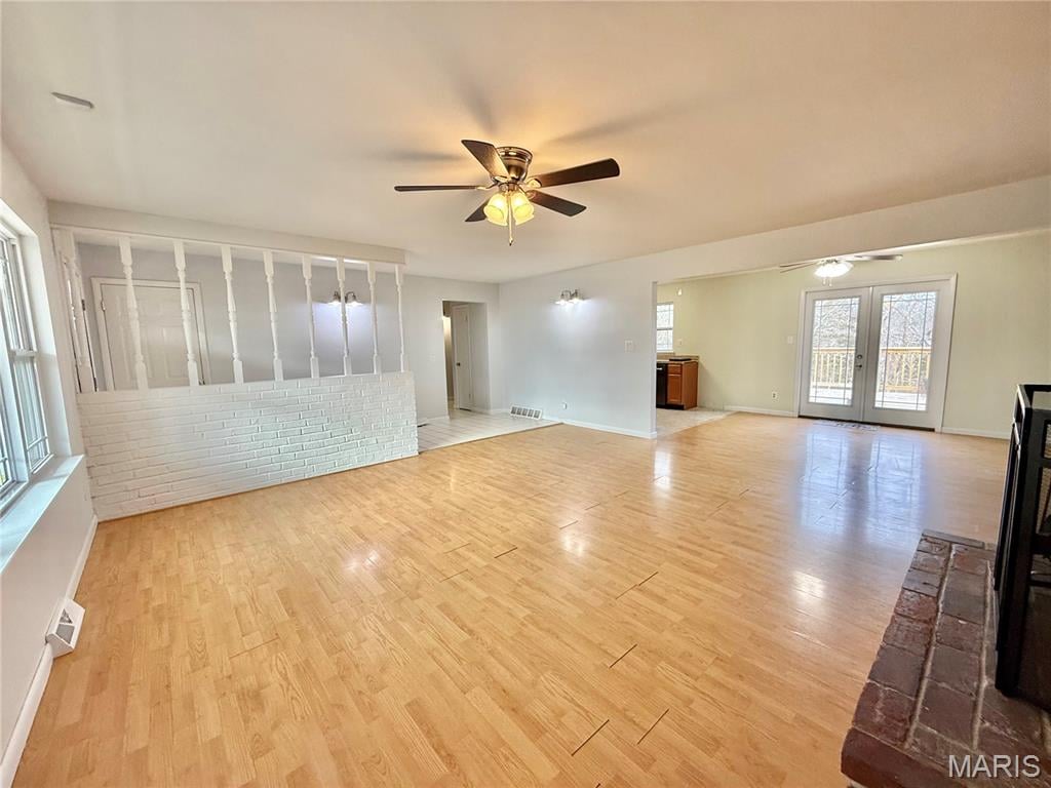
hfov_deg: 102.1
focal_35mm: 14
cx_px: 526
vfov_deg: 85.7
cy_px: 394
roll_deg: +1.5
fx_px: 425
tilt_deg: -6.6
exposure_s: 1/120
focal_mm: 2.22
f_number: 2.2
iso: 160
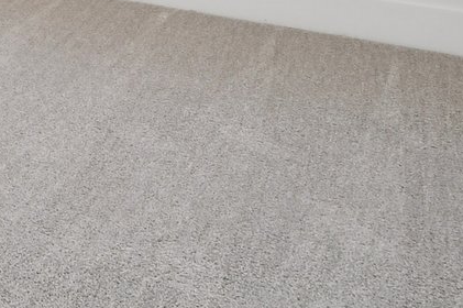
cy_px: -323
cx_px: -376
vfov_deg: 14.9
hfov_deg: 20.0
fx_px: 938
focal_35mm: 73
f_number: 8
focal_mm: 10
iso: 400
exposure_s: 1/125
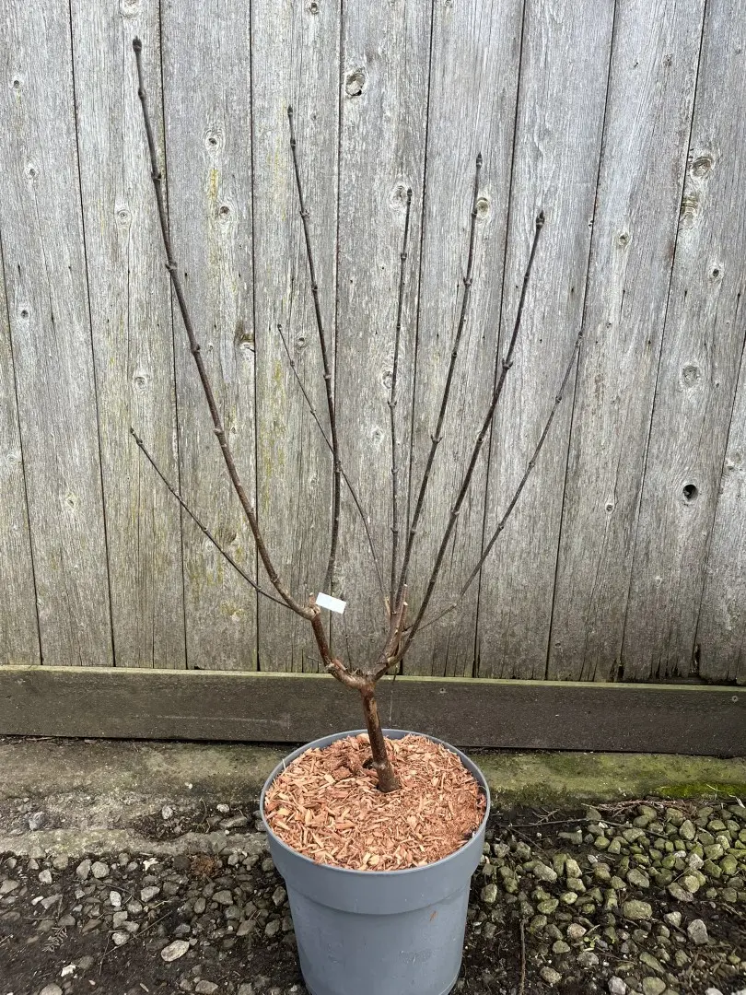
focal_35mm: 26
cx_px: 373
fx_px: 747
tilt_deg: -14.9
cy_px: 498
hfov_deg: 53.1
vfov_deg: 67.3
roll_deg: +1.0
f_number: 1.6
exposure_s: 1/378
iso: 50
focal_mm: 5.1
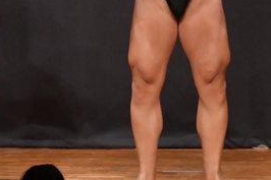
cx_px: -56
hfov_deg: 2.8
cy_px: -7
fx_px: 5582
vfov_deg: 1.9
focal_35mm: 742
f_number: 5.6
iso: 6400
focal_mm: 170
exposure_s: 1/400
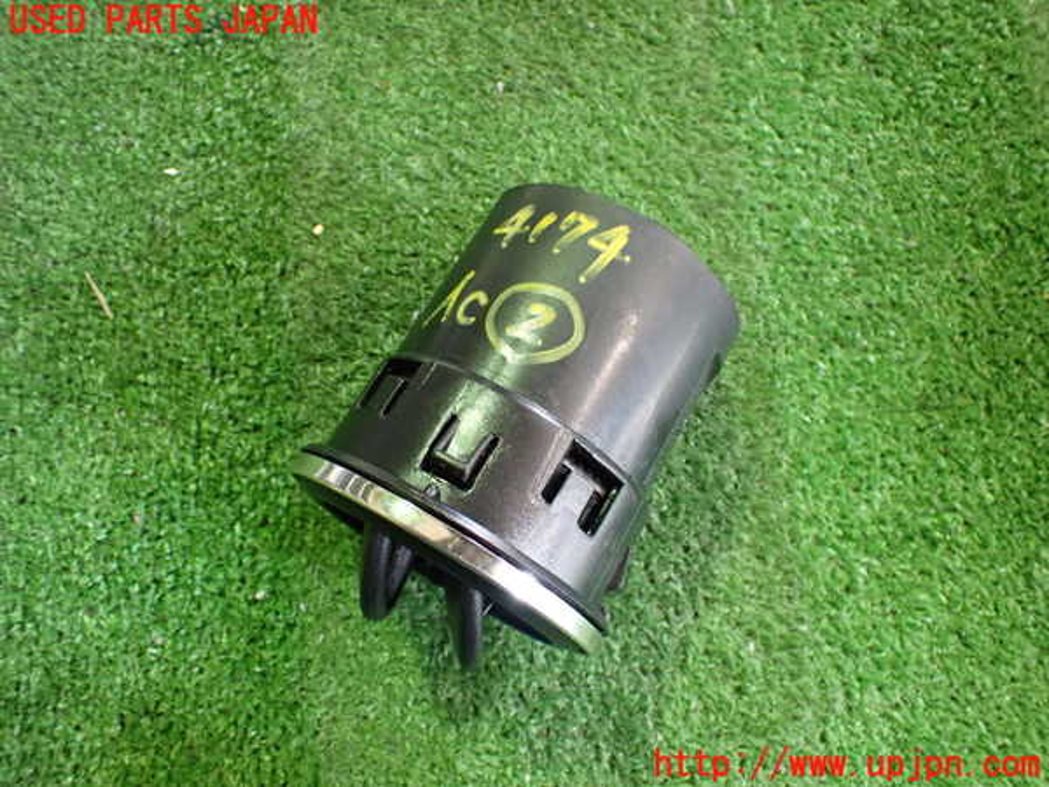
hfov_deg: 60.0
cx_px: 524
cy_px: 394
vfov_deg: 46.8
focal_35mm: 30
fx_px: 909
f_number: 2.3
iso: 800
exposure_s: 1/50
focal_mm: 5.4
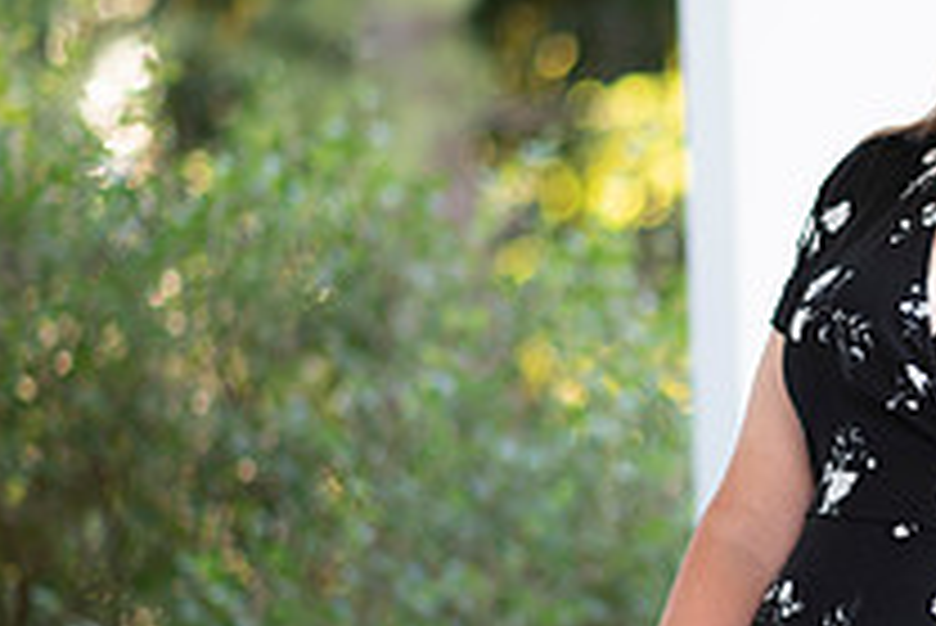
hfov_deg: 8.6
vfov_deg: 5.8
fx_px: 6166
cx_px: 1080
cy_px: 426
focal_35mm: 237
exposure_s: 1/250
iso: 125
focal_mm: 85
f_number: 1.8
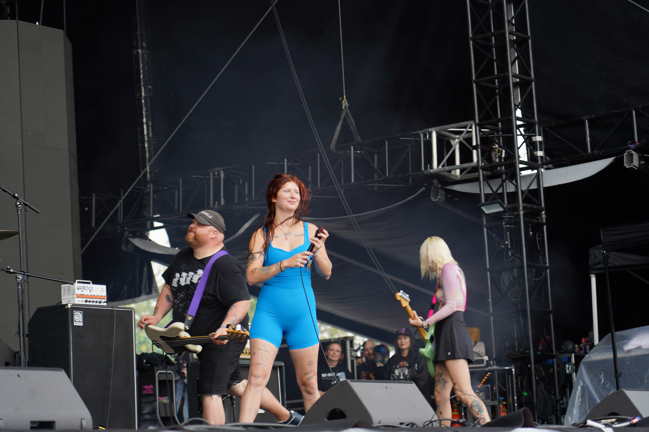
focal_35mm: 105
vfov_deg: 13.0
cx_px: 324
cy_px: 216
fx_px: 1893
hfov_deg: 19.5
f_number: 4
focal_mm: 105
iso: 125
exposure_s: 1/125
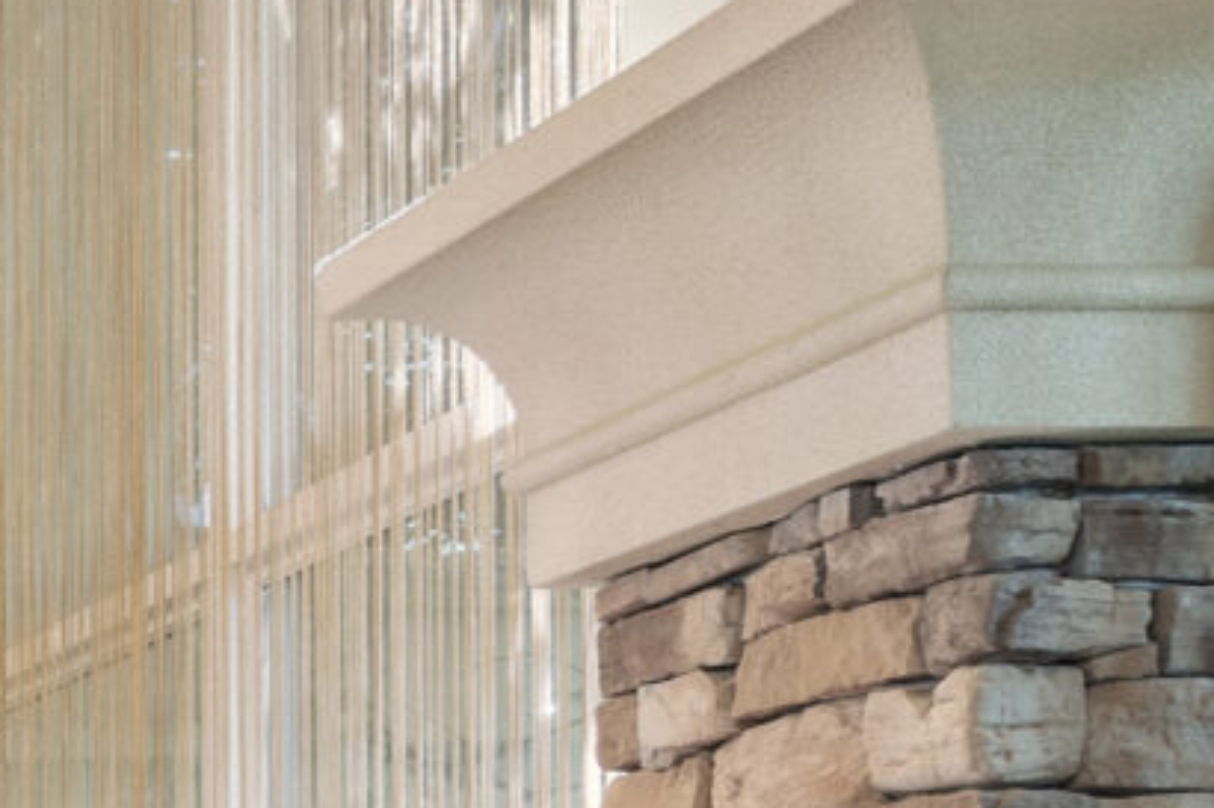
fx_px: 3371
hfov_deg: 16.1
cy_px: 1490
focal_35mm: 100
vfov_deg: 12.4
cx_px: -1178
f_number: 7.1
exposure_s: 2.5
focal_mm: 16
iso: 250
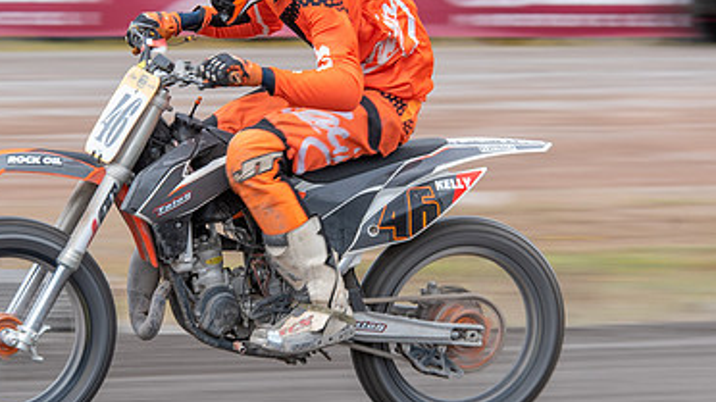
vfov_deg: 4.5
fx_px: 5106
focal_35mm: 269
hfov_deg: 8.0
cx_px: 295
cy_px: 168
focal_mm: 140
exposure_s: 1/160
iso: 200
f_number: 8
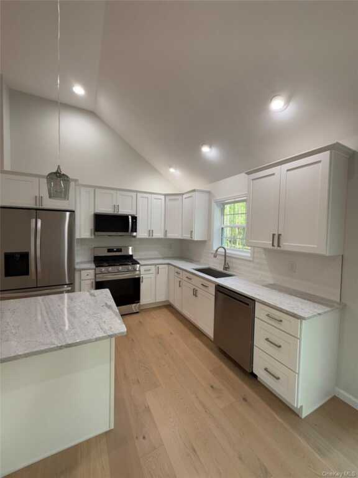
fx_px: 193
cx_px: 179
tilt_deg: -1.7
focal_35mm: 14
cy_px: 239
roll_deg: -1.6
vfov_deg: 102.1
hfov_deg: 85.7
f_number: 2.2
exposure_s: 1/120
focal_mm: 2.22
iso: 200
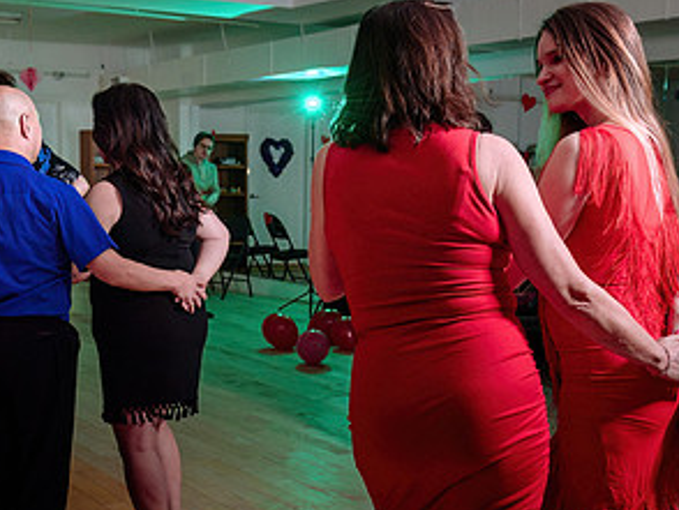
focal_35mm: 54
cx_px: 258
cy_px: 326
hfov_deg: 35.3
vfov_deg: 27.0
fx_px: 1060
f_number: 4
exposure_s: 1/80
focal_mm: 24
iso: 800
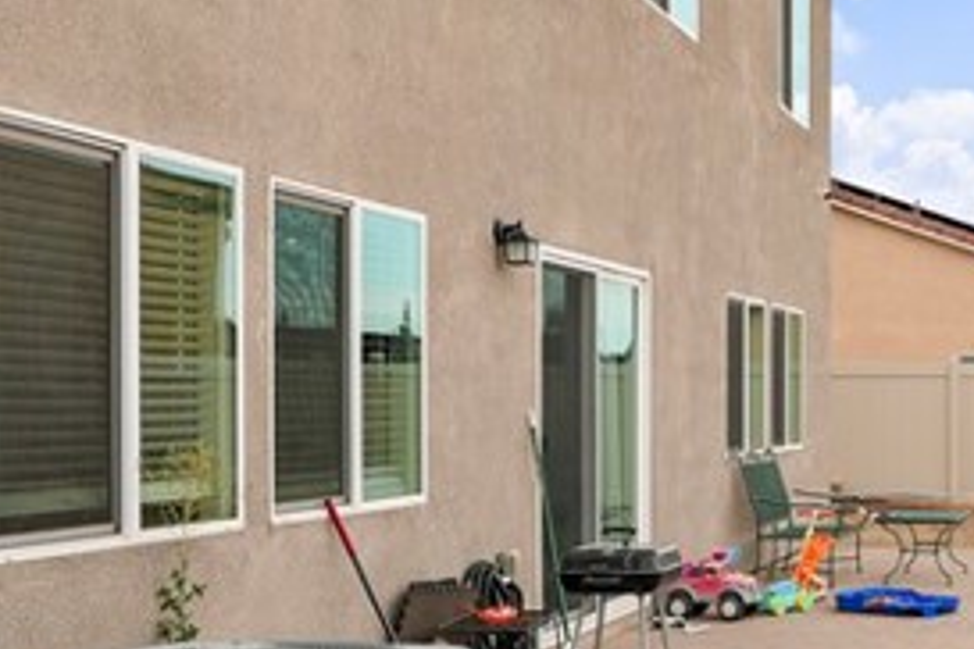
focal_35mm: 60
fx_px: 1623
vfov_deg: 22.6
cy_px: 415
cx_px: 1195
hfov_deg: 28.6
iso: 100
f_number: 7.1
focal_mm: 16
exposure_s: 1/125
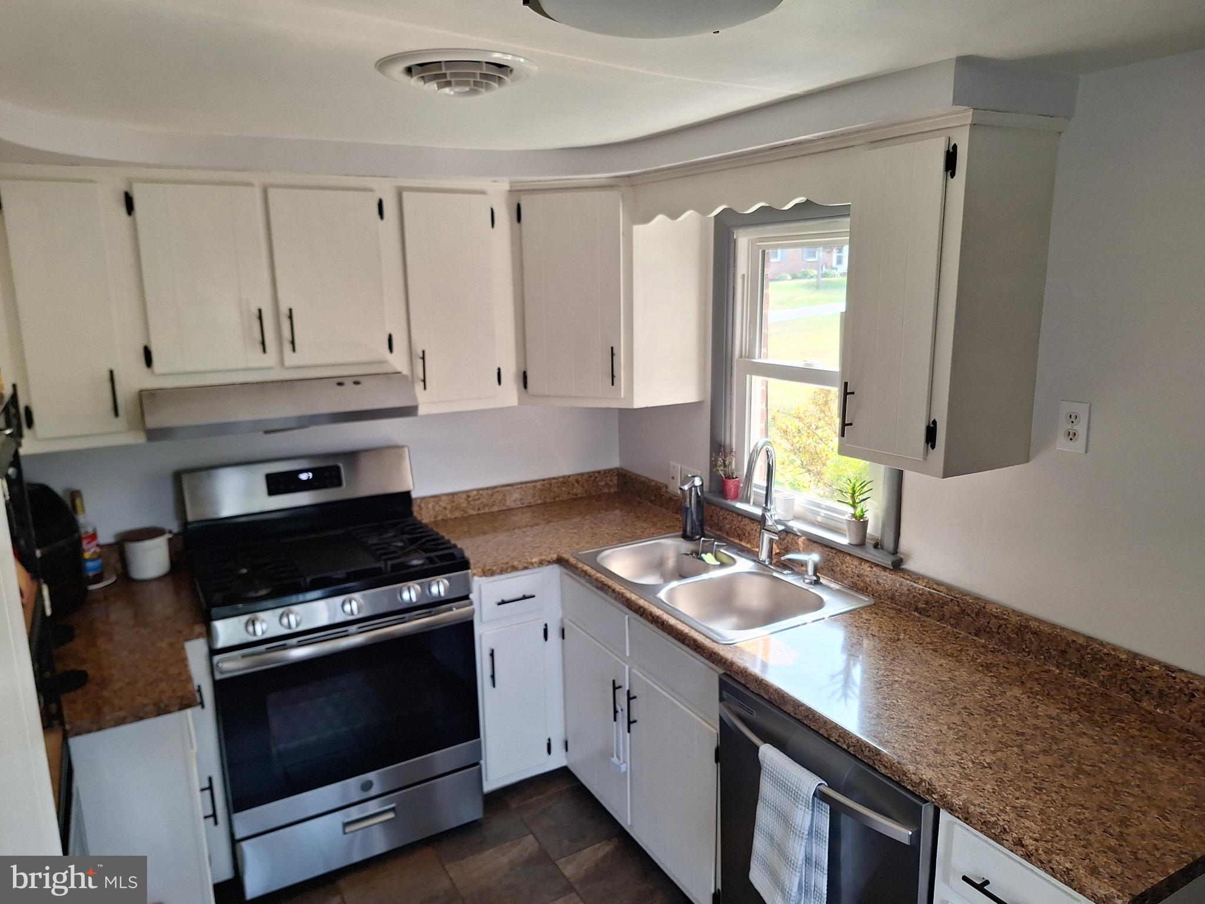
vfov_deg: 58.9
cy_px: 452
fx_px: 801
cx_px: 602
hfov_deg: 73.9
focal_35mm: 23
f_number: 1.8
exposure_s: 1/120
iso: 64
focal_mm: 5.54
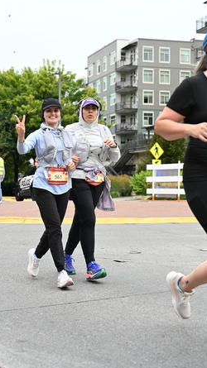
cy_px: 151
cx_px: 58
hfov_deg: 18.2
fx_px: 645
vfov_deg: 31.8
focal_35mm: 66
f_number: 4
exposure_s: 1/800
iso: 1600
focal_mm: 51
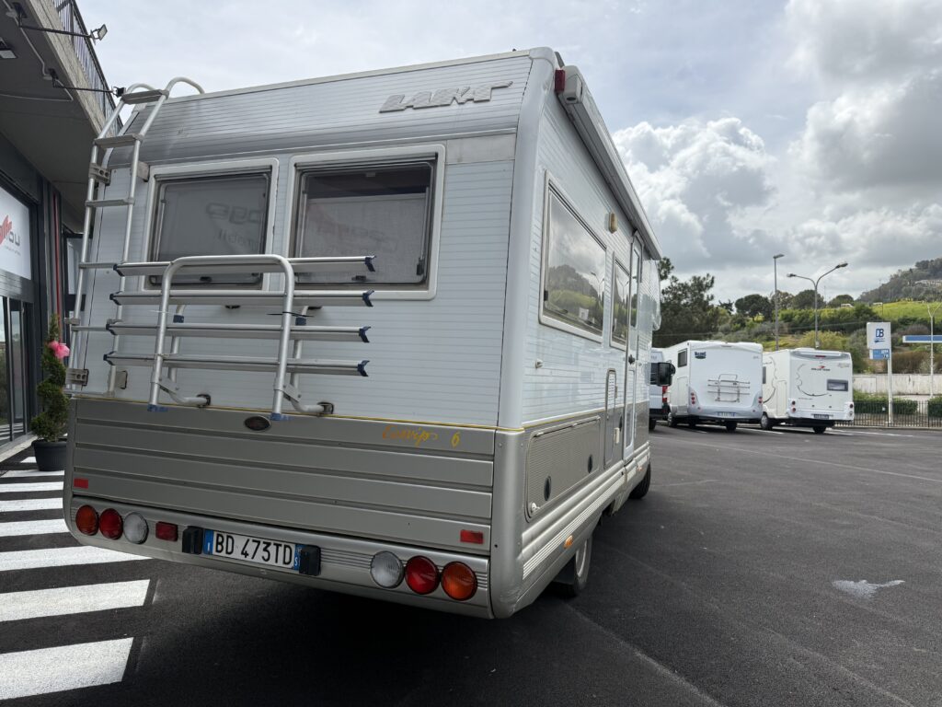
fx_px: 653
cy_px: 354
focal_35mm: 24
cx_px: 471
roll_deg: +0.6
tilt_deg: -0.3
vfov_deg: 56.8
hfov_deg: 71.6
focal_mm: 6.76
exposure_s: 1/6173
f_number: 1.78
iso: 100
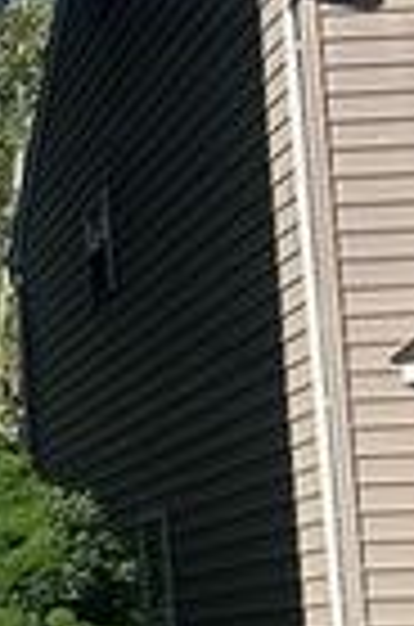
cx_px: -621
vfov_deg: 15.8
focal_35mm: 130
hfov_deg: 9.3
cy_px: 412
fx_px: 2254
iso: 50
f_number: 1.5
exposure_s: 1/3968
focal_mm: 5.7
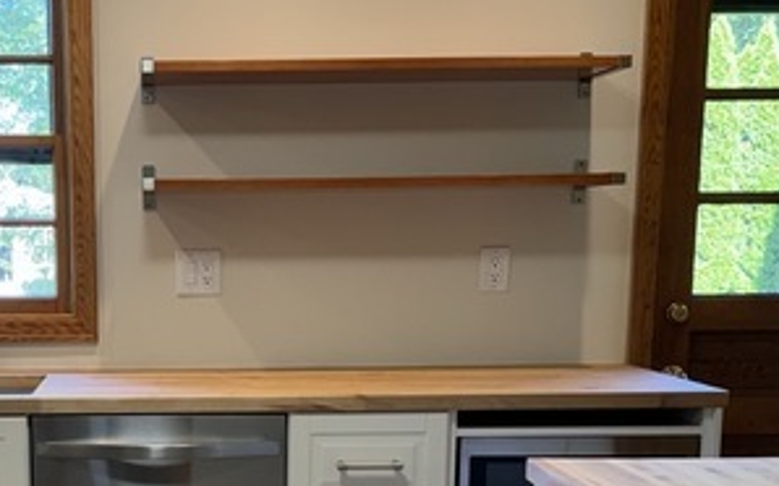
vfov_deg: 22.2
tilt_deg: -10.2
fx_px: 1210
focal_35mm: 57
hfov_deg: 34.8
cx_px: 174
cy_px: 439
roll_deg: +0.0
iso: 160
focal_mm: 6.76
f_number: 1.78
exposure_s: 1/120
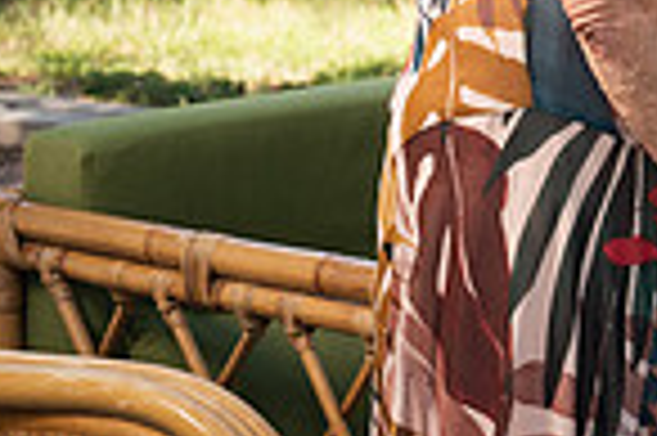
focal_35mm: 199
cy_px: -427
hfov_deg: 9.9
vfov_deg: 6.7
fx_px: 3628
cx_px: 1125
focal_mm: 50
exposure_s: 1/200
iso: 250
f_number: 6.3
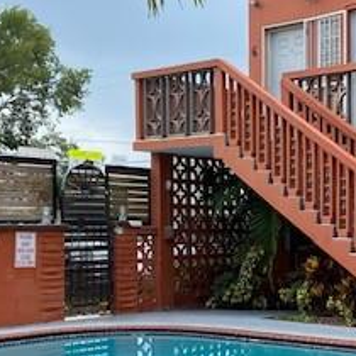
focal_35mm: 70
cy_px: 241
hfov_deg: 24.1
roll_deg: -0.3
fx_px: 814
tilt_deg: -0.9
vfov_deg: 24.5
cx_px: 305
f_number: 1.8
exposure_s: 1/845
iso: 32
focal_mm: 4.25
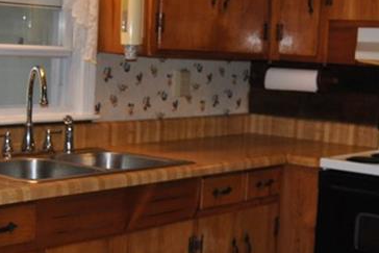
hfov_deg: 26.6
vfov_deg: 18.0
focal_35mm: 76
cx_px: 197
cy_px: 135
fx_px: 800
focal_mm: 18
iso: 200
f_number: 3.5
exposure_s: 1/60
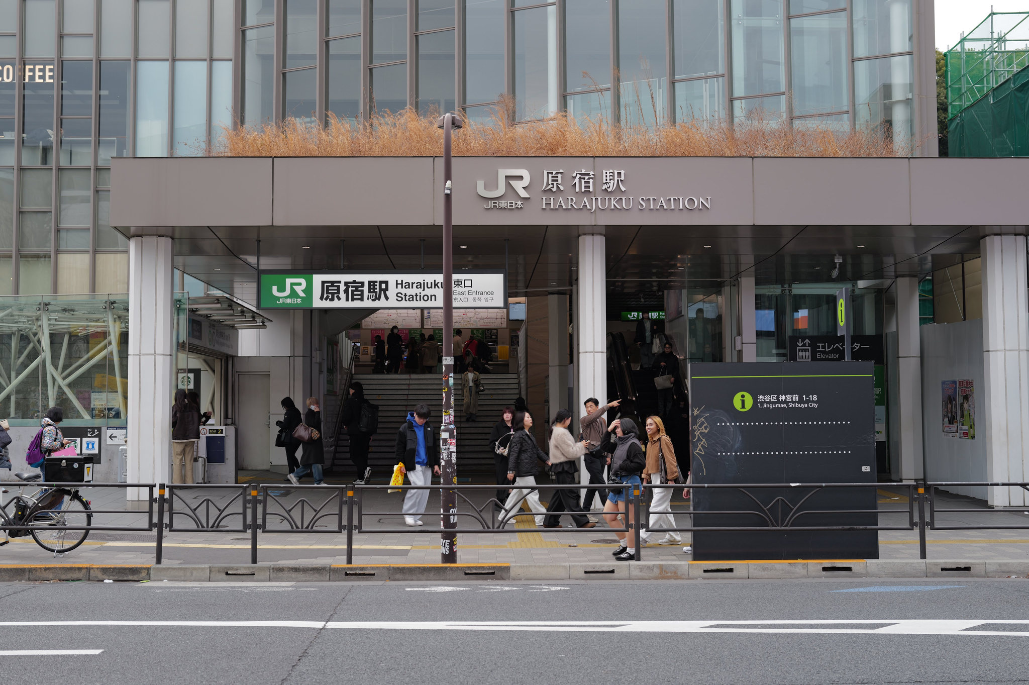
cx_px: 514
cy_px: 342
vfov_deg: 31.2
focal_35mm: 43
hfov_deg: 45.5
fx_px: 1228
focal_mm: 43
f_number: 3.5
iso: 100
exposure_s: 1/125
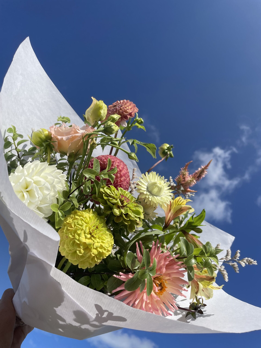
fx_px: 261
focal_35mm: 26
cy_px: 174
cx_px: 130
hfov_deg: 53.1
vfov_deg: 67.3
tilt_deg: +54.1
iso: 32
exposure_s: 1/5291
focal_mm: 4.2
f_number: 1.6
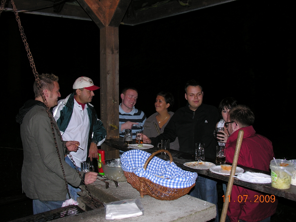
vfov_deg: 40.7
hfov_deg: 52.6
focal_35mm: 35
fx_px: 299
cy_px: 111
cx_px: 148
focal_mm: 8.9
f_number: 2.8
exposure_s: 1/60.1
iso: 50
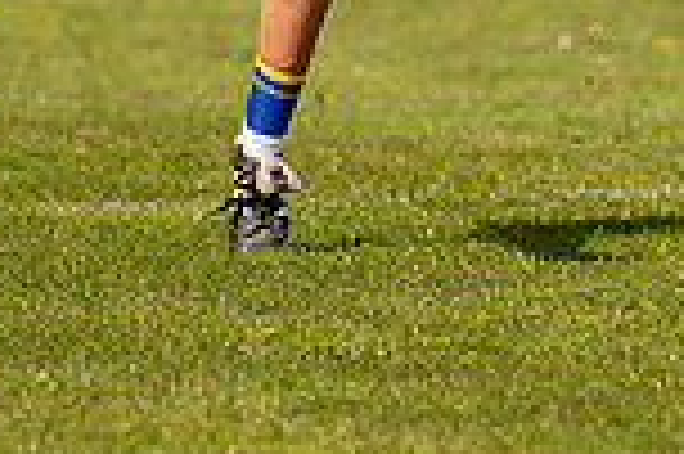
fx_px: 18163
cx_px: 374
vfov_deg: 1.4
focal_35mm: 957
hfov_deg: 2.2
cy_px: -335
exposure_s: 1/6400
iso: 180
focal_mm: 250
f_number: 2.8
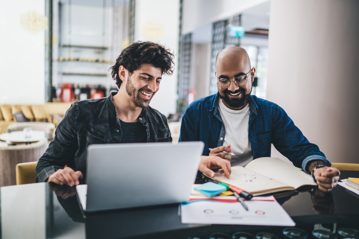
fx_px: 349
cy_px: 120
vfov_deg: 37.9
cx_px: 180
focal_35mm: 35
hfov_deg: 54.4
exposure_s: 1/125
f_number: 1.4
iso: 400
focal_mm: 35
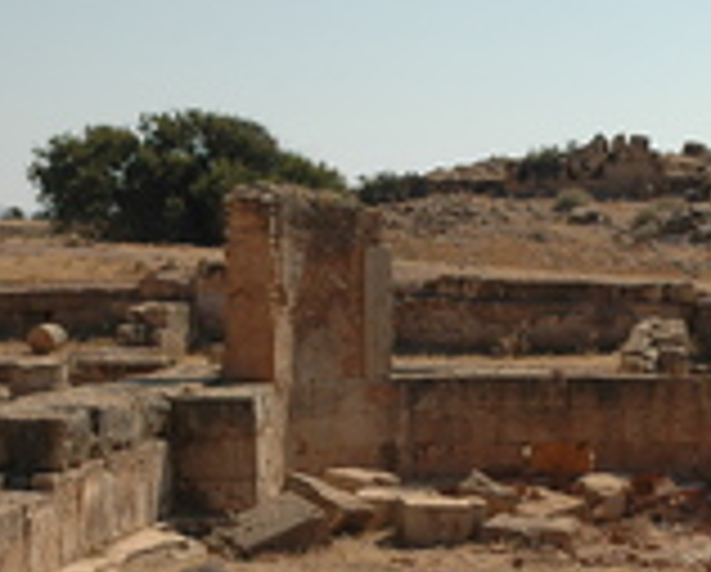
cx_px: 518
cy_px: 518
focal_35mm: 113
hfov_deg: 16.9
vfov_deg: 13.5
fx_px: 2389
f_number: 9
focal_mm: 29
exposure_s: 1/640
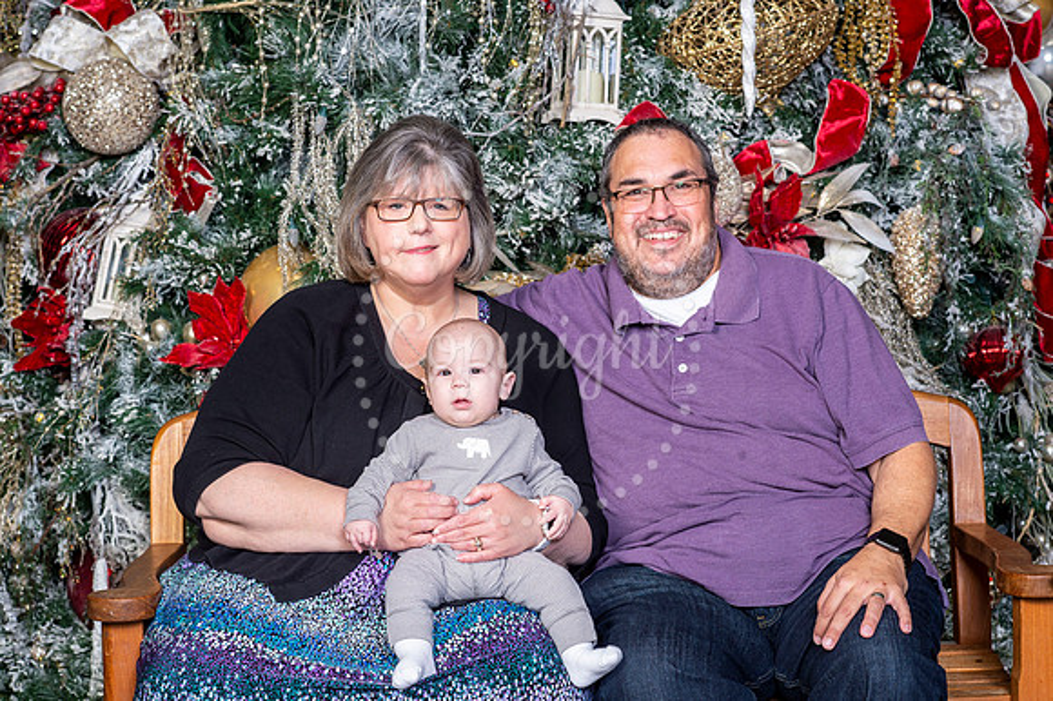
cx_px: 526
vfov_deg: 16.1
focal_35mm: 85
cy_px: 350
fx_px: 2485
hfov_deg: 23.9
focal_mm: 85
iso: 400
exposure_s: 1/125
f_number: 8
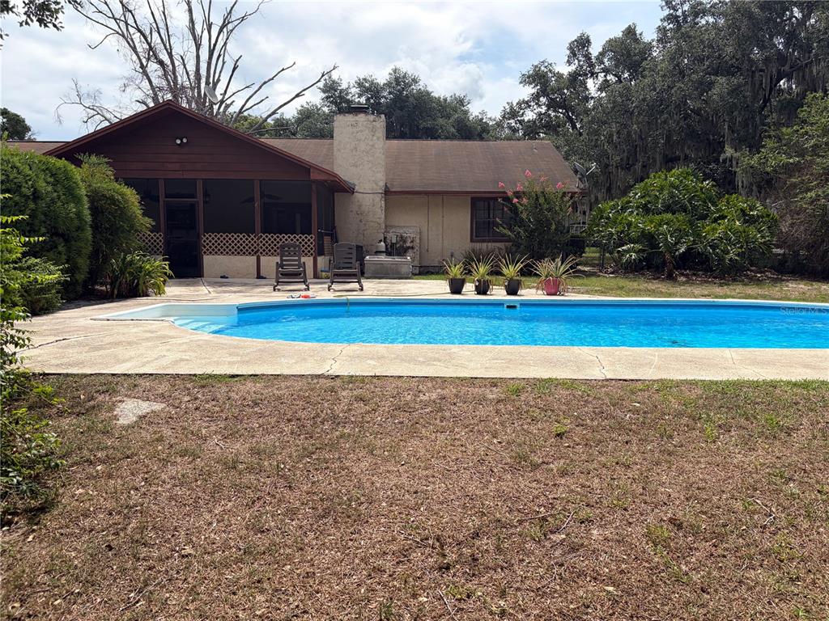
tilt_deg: -6.4
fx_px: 623
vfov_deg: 53.1
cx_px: 414
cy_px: 310
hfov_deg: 67.3
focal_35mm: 26
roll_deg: -1.9
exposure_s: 1/4950
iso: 64
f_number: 1.6
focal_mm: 5.96
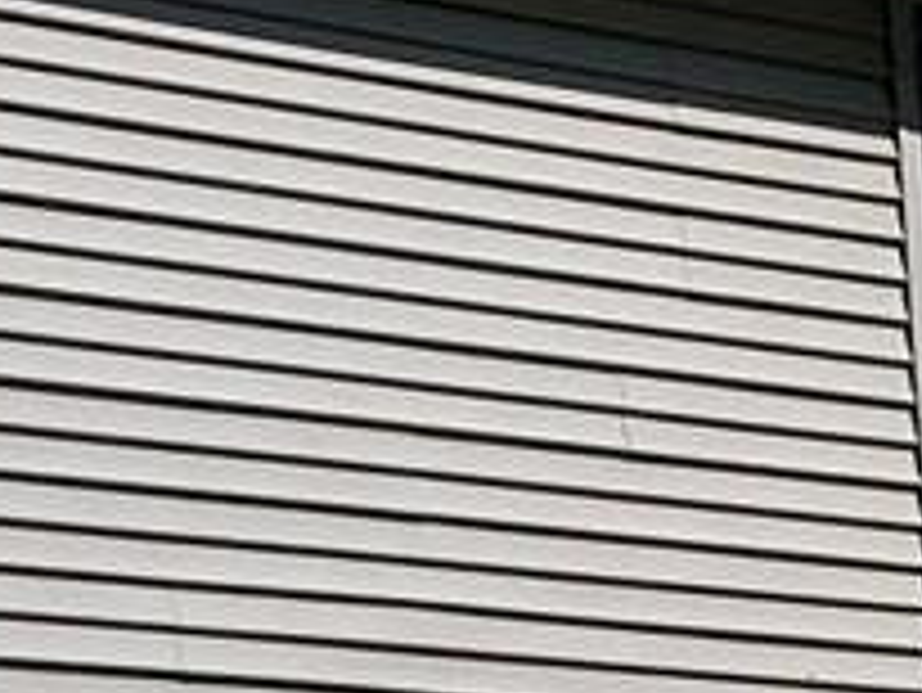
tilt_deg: +6.5
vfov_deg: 10.9
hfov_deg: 13.5
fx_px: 3465
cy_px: 1094
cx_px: -783
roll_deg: +1.0
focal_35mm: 130
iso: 25
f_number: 1.8
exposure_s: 1/5714
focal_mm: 4.25
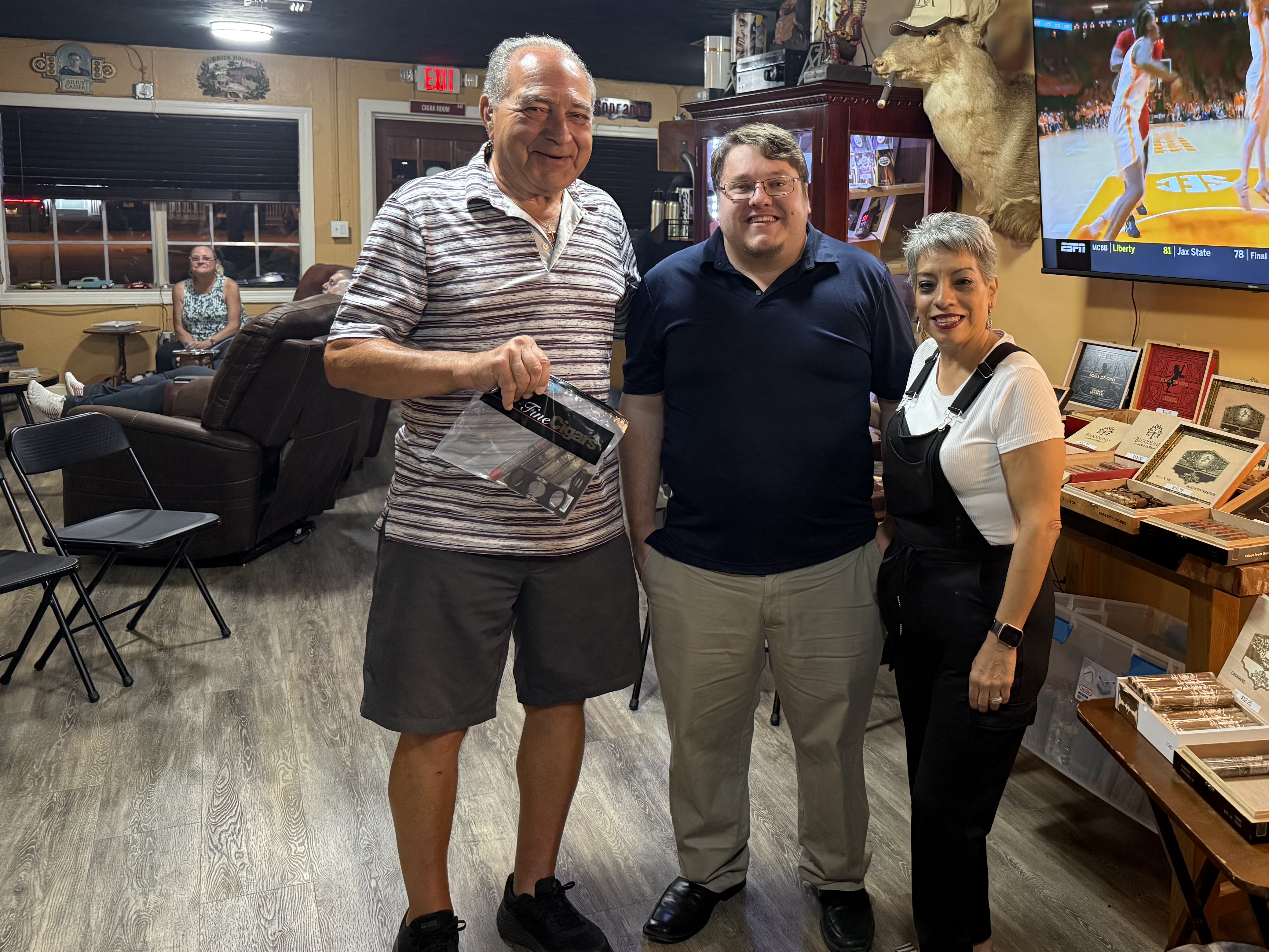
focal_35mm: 33
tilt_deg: -7.8
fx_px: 1210
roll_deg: -2.1
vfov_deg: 42.6
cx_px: 842
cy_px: 357
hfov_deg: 54.3
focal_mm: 6.76
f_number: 1.78
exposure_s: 1/60
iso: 400
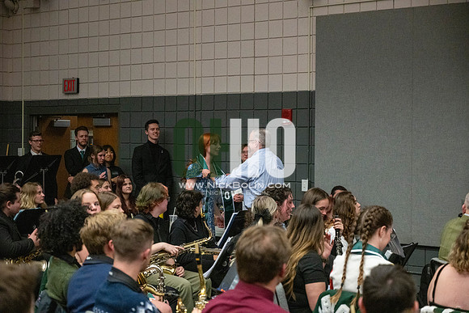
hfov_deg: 28.8
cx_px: 234
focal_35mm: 70
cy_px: 156
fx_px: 912
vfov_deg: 19.5
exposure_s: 1/500
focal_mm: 70
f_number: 4
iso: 10000
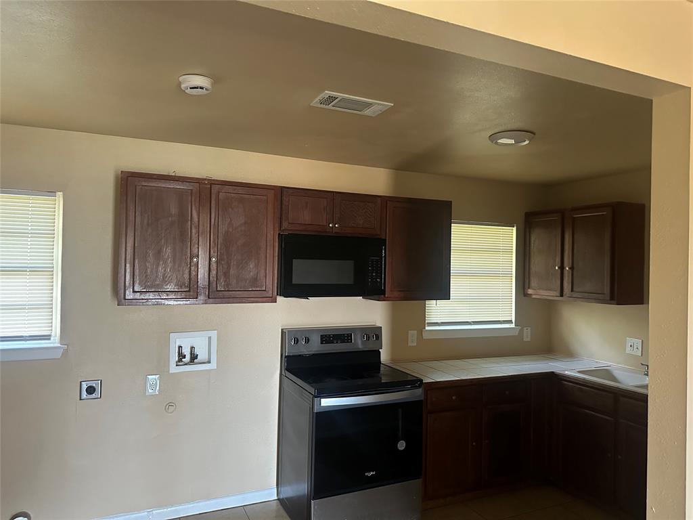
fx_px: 480
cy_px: 260
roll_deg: -2.4
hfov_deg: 71.6
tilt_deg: +0.7
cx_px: 346
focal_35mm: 24
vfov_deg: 56.8
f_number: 1.78
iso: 1000
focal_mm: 6.86
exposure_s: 1/55
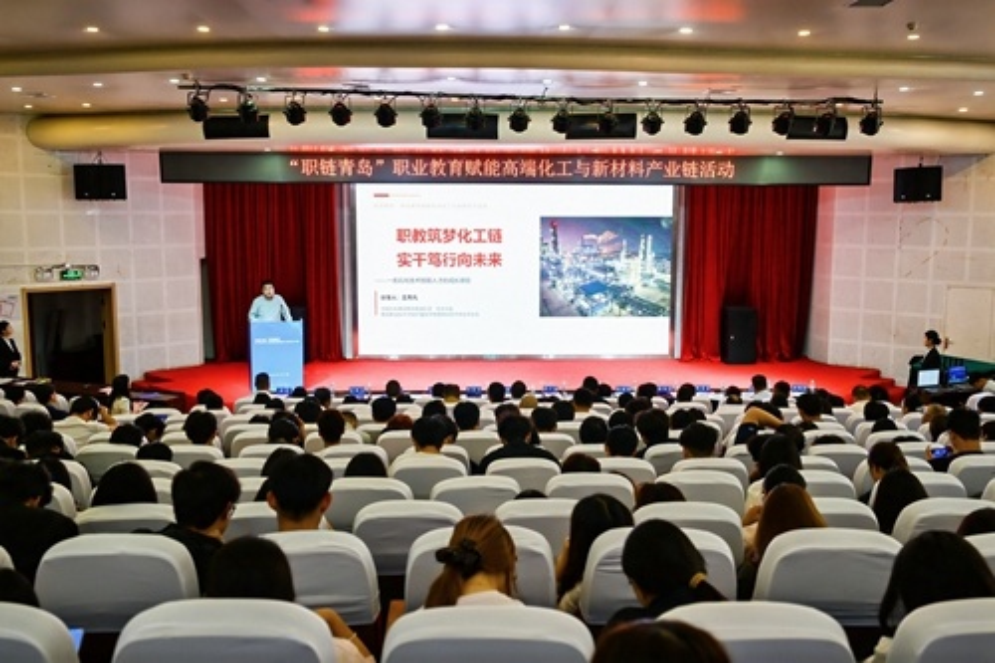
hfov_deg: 55.8
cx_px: 498
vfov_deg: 38.9
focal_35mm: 34
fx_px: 939
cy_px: 332
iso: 640
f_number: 4
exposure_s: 1/125
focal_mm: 34
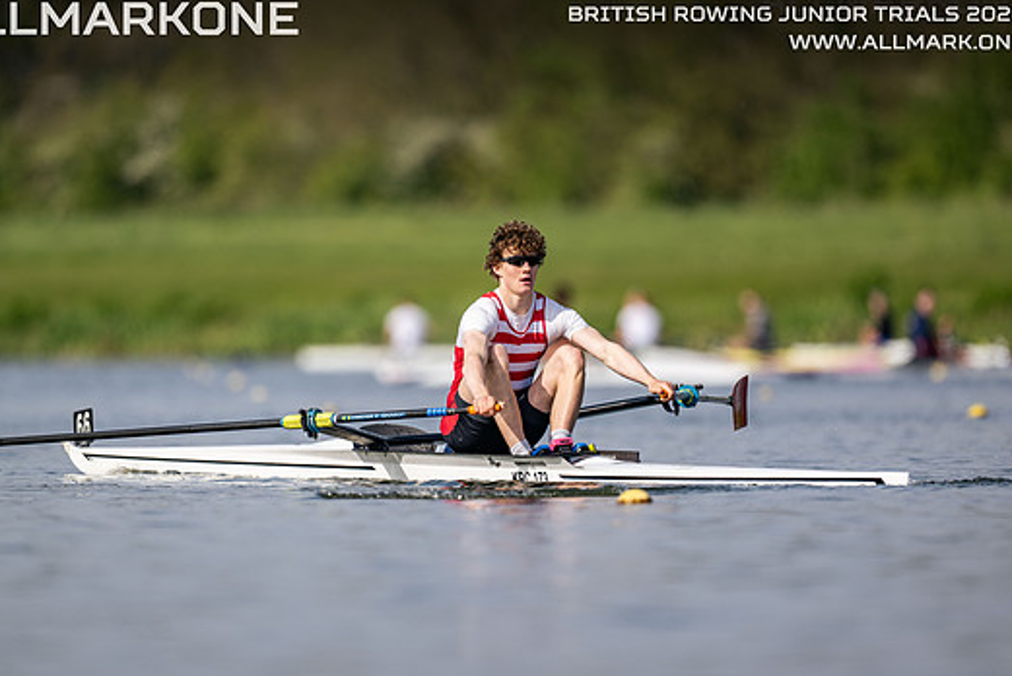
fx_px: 18788
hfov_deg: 3.1
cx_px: 484
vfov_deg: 2.1
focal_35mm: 668
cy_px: 353
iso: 200
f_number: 4
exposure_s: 1/2500
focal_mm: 600
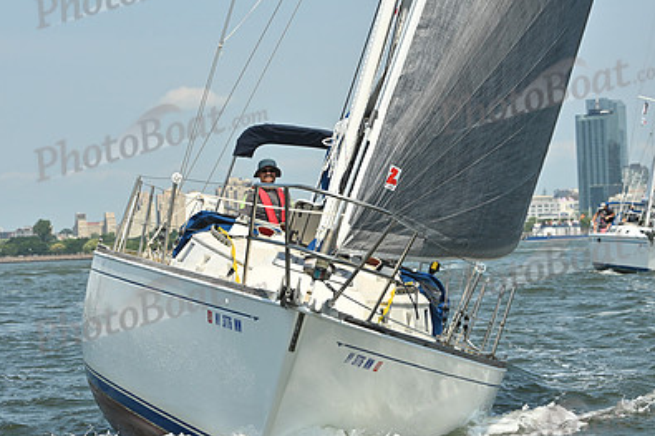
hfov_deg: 14.0
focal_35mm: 147
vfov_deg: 9.3
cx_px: 355
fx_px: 2673
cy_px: 201
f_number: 8
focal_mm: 100
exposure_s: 1/1250
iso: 320
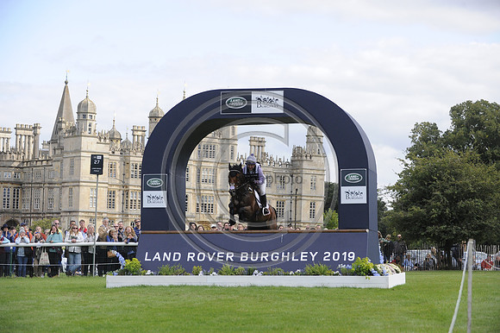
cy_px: 166
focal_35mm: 98
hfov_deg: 20.8
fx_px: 1360
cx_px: 250
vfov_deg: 13.9
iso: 1600
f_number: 4.5
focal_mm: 98
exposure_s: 1/3200
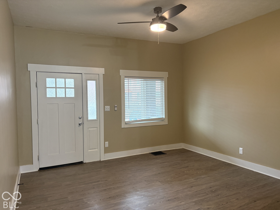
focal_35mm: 26
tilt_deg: -1.5
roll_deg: +1.0
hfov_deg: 67.3
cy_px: 105
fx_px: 210
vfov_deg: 53.1
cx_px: 140
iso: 250
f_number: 1.6
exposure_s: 1/60
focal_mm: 5.96
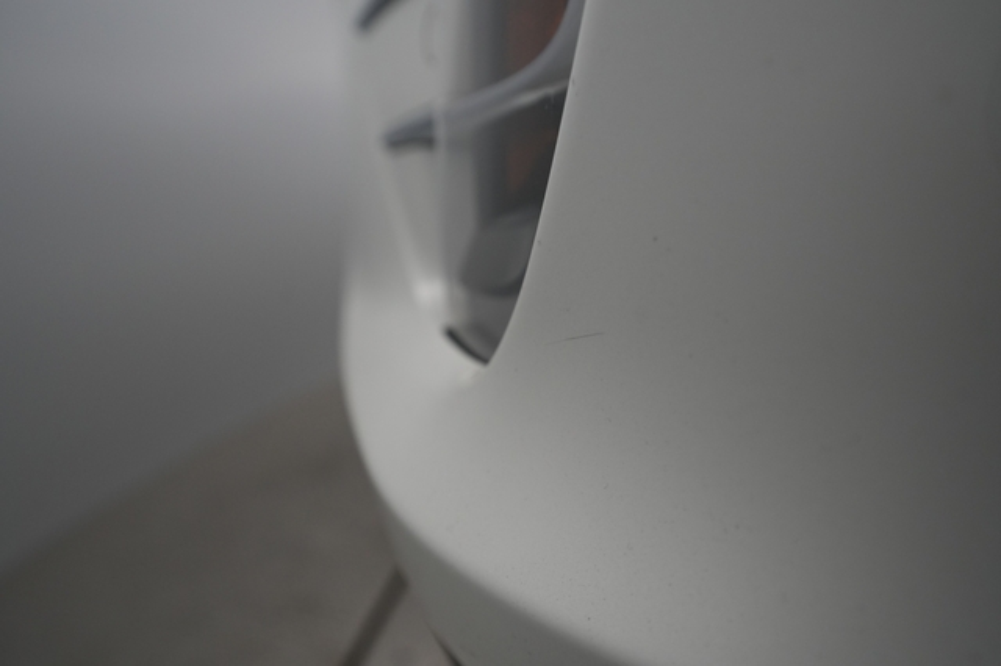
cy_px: 333
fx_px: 778
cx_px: 500
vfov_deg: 46.4
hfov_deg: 65.5
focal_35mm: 28
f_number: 5
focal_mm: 28
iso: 1600
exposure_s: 1/125
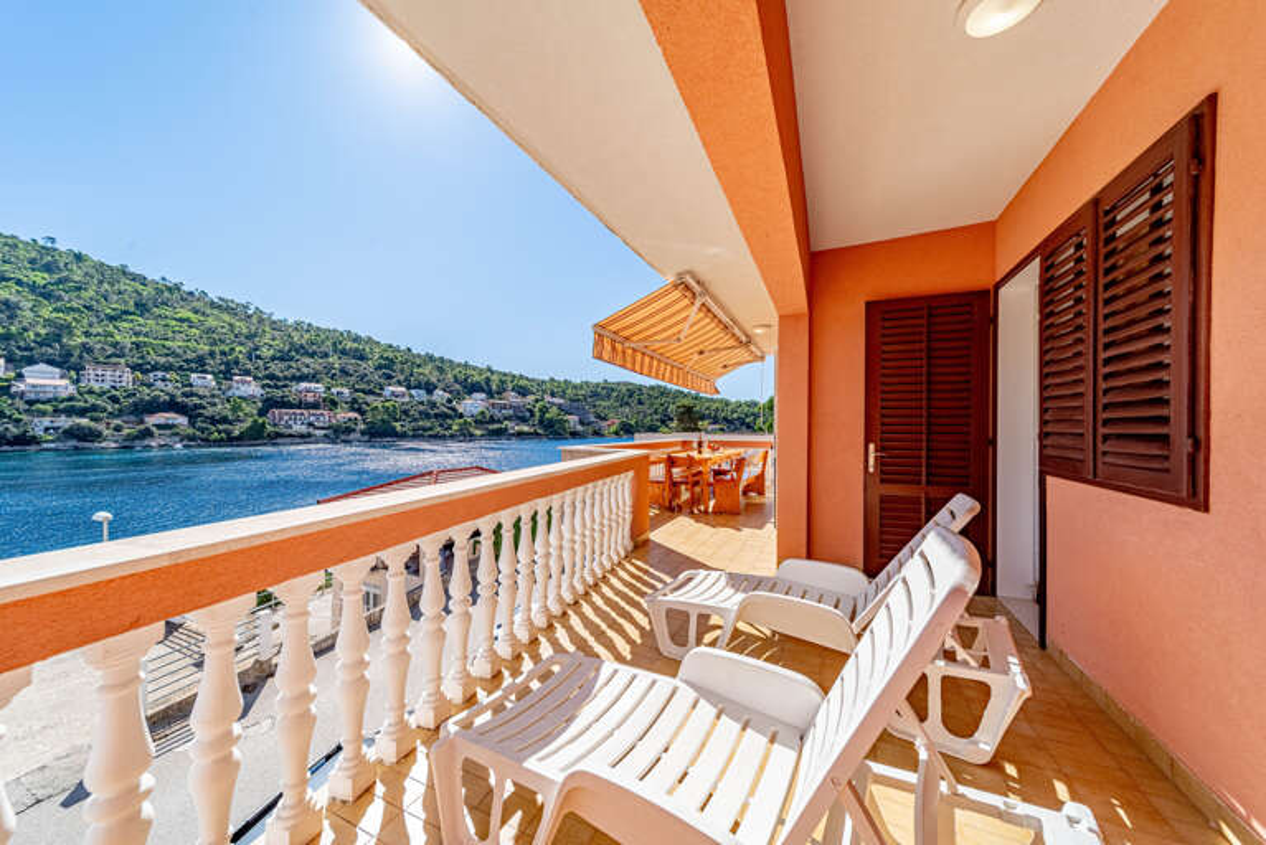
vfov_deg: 90.1
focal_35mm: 12
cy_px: 422
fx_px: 422
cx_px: 633
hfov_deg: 112.6
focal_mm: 12
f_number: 8
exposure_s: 1/8000
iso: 400
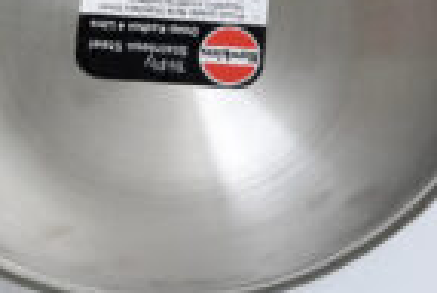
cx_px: 165
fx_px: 1606
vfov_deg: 10.3
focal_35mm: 132
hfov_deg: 15.5
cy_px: -69
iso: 6400
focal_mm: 44
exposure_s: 1/160
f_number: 16
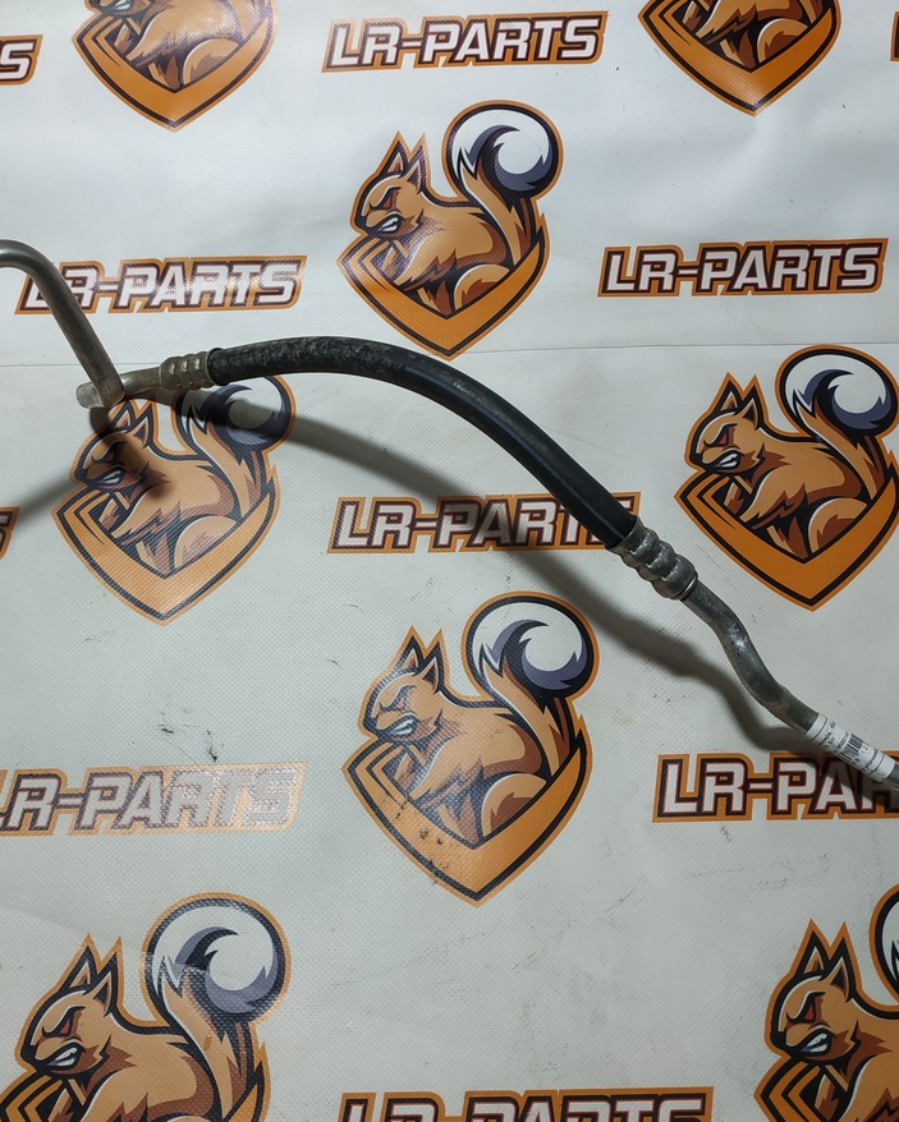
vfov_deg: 55.6
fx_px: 1064
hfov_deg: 45.6
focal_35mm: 32
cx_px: 375
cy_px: 570
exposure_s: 1/100
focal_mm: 3.94
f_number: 1.9
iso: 125
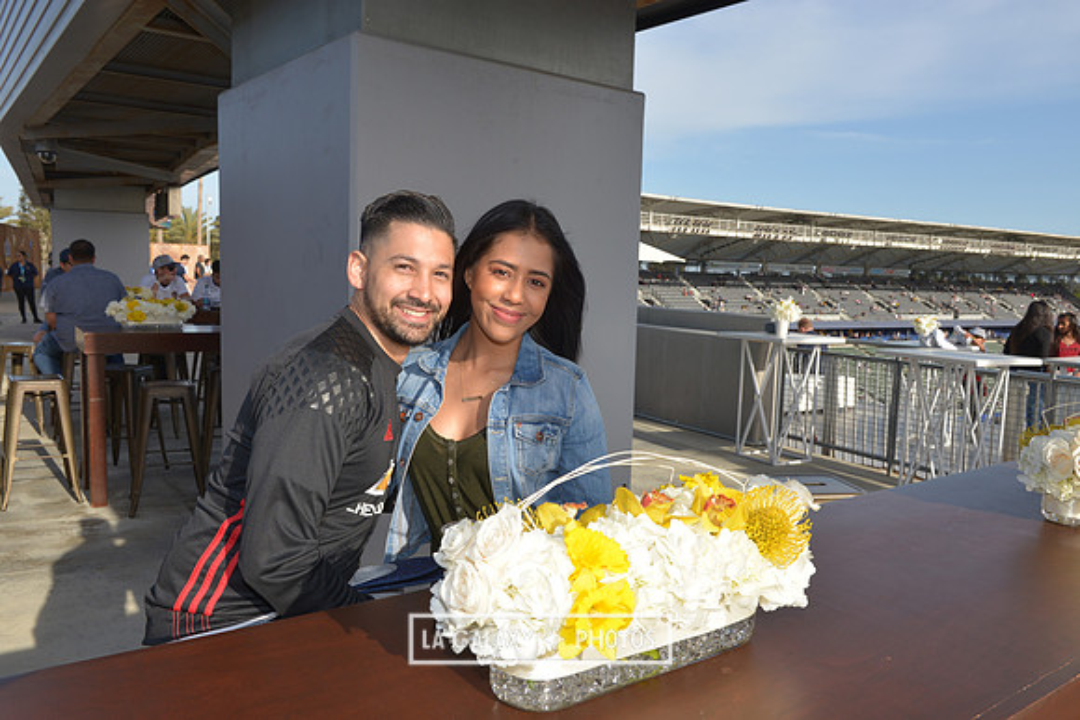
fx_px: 840
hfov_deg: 65.5
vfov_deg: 46.4
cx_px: 540
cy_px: 360
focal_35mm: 28
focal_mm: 28
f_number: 13
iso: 200
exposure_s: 1/200
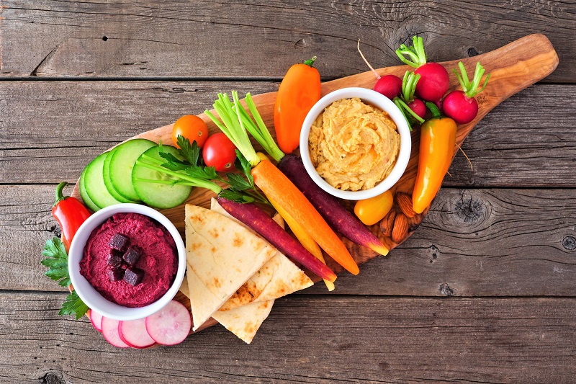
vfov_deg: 34.2
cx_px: 288
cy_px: 192
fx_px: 624
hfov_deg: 49.6
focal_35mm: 39
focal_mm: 26
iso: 100
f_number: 13
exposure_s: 1
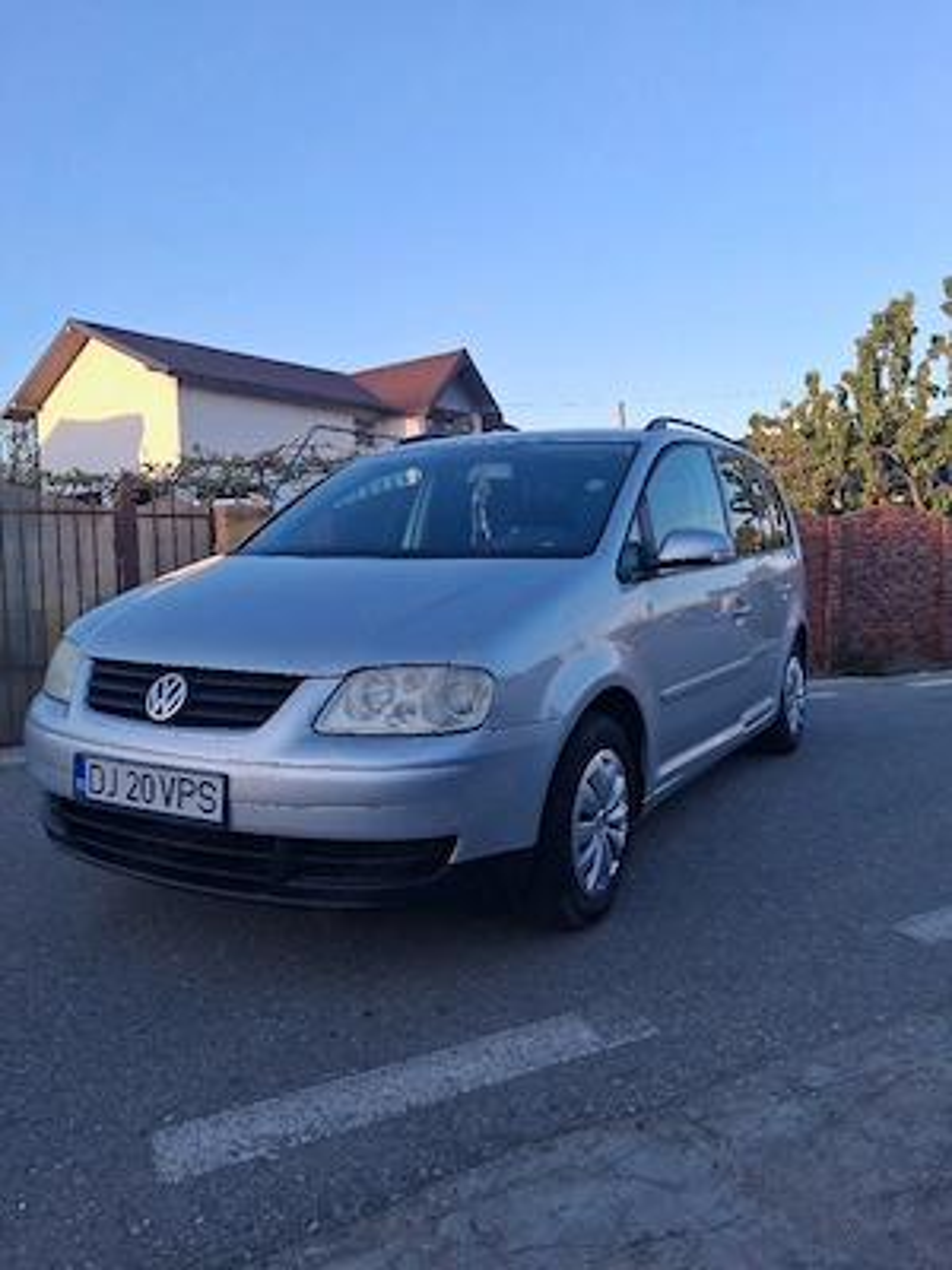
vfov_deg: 67.3
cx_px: 476
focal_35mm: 26
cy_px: 635
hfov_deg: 53.1
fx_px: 953
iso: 25
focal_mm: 3.98
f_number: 1.8
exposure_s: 1/120
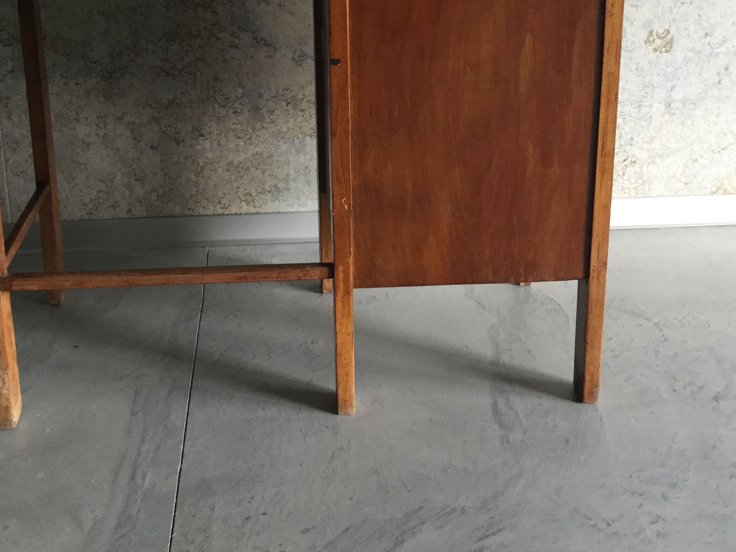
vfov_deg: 29.1
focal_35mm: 49
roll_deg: +0.4
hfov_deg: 38.9
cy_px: 118
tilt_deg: -15.4
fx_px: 1042
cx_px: 334
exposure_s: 1/33
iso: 80
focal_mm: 3.3
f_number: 2.4
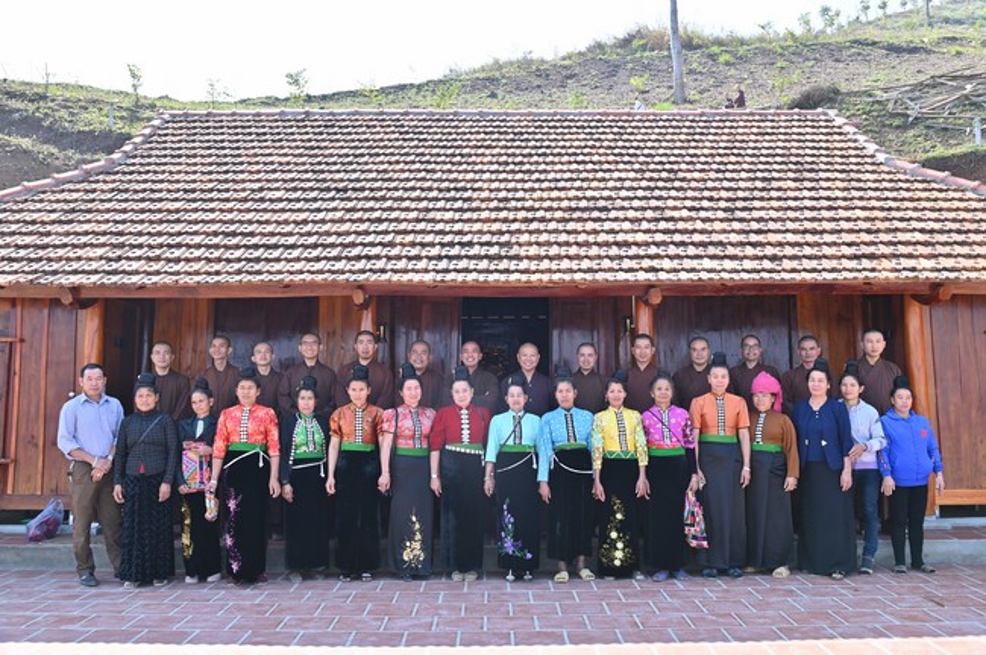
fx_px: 821
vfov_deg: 43.5
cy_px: 328
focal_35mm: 30
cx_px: 493
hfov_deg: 62.0
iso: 100
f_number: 7.1
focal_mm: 30
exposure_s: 1/125
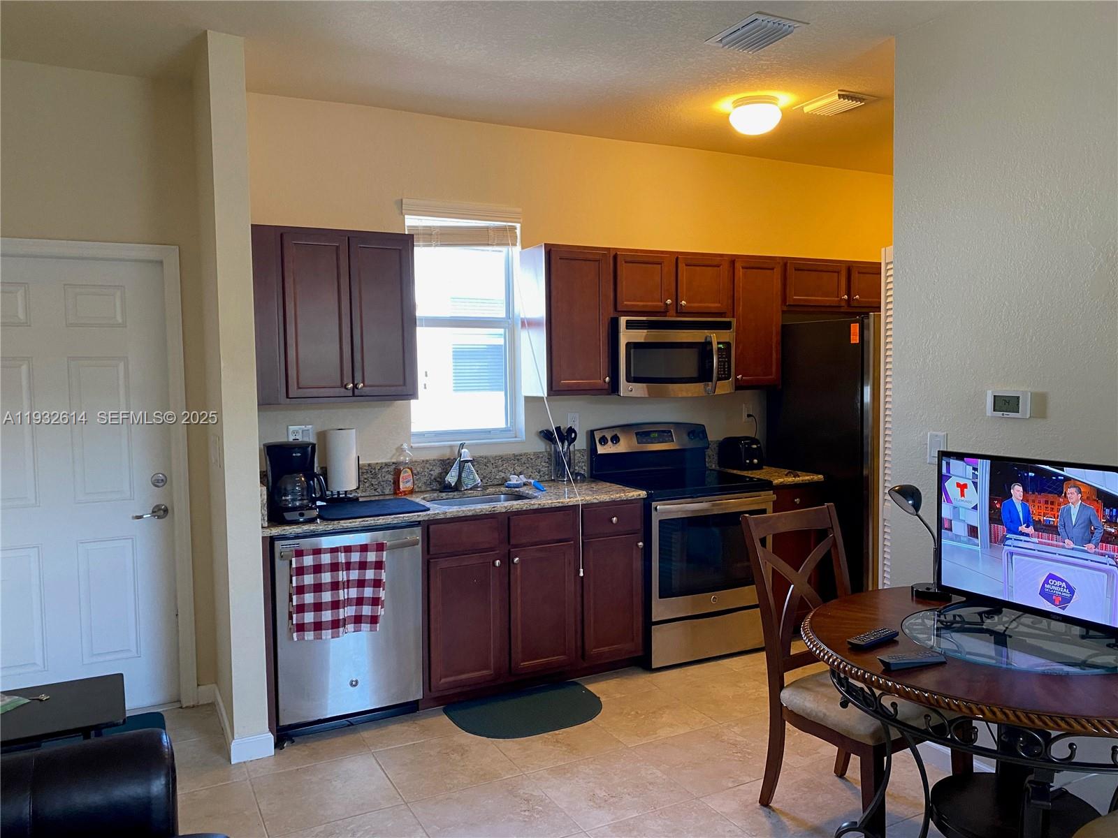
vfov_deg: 53.1
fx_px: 840
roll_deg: +0.8
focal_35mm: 26
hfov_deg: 67.3
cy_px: 419
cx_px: 559
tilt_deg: -4.4
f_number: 1.8
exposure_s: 1/60
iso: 200
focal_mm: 4.25
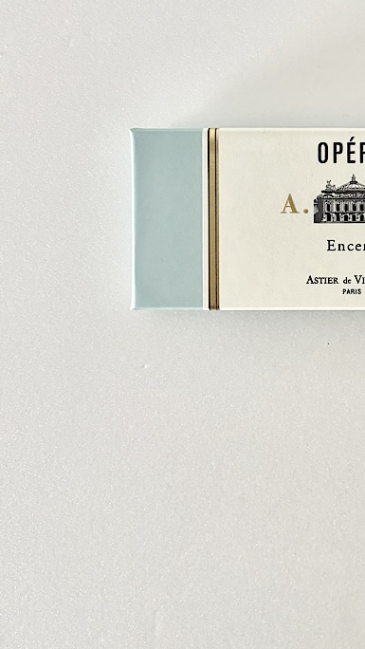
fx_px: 911
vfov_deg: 38.7
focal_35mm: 53
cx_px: 371
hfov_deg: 21.8
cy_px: 213
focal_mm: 5.96
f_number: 1.6
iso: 125
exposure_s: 1/62
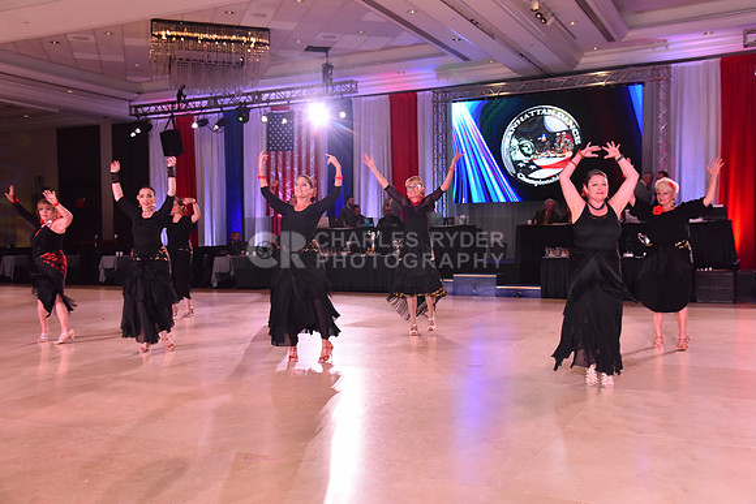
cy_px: 252
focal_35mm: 38
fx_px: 798
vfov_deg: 35.1
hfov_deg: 50.7
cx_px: 378
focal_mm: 38
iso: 2500
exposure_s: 1/250
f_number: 6.3
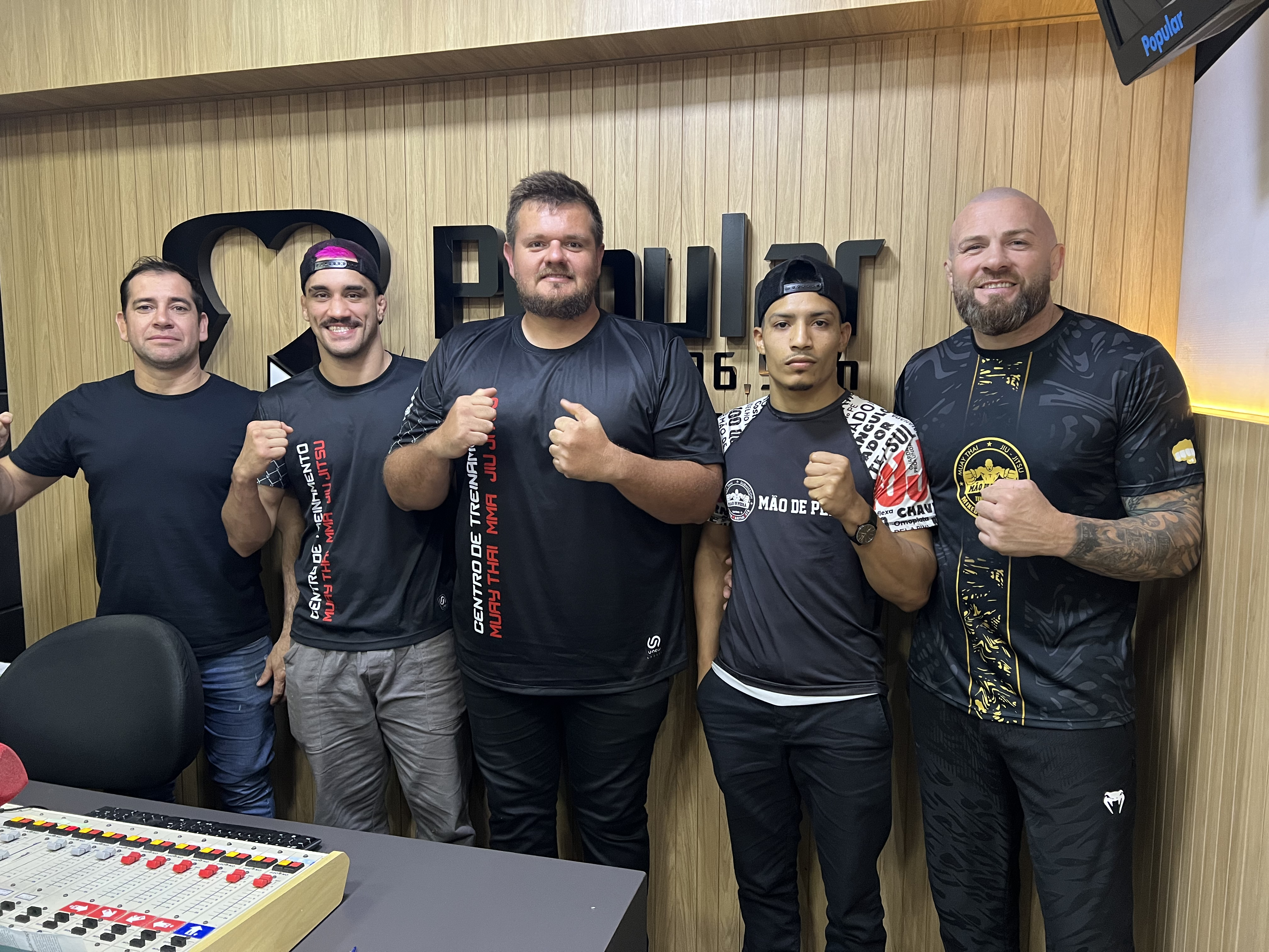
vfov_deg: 53.1
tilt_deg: -6.3
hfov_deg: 67.3
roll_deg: -0.3
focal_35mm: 26
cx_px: 634
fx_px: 953
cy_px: 476
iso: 400
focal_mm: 5.7
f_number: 1.5
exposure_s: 1/60
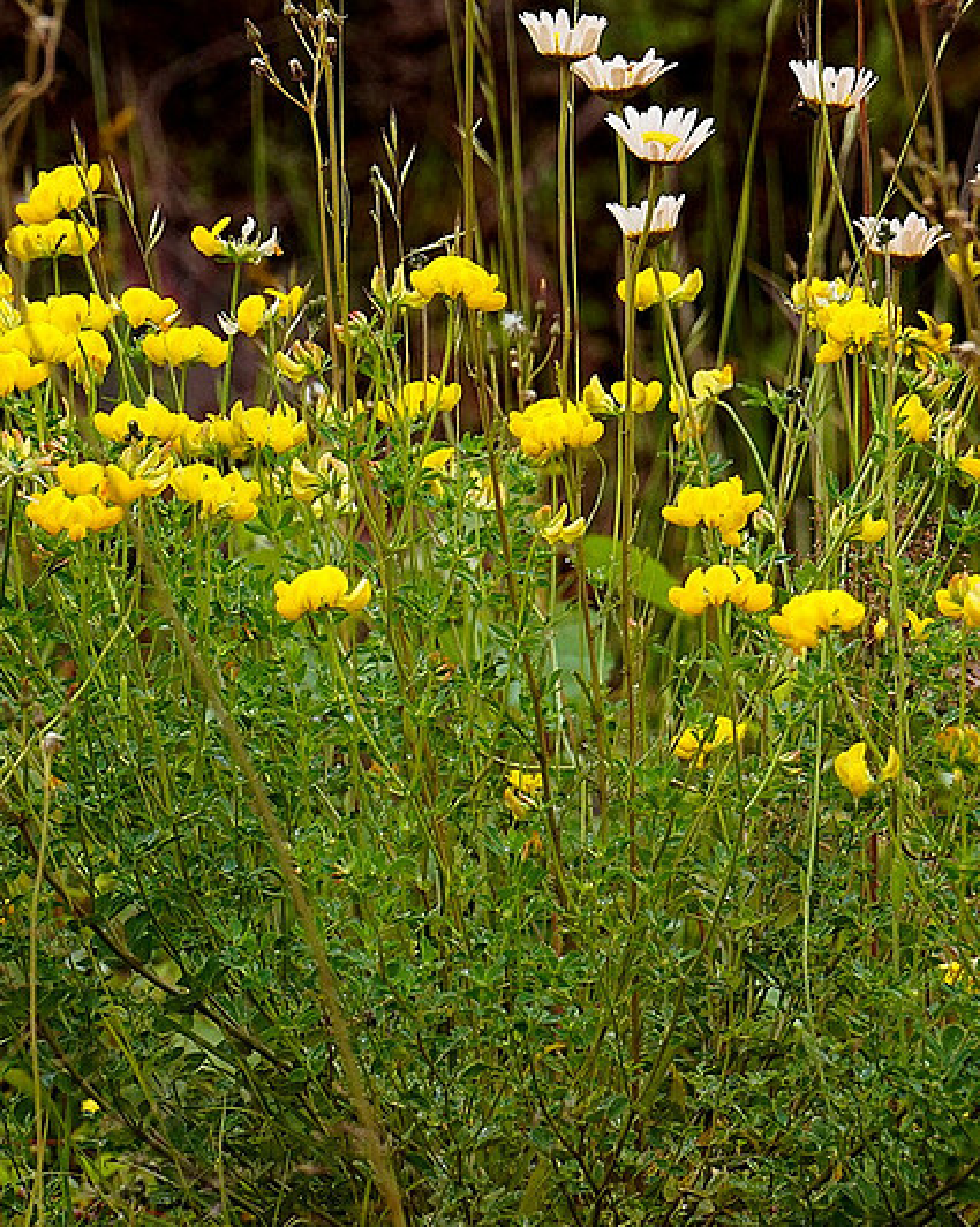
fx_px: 16147
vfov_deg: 4.4
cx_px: 517
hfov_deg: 3.5
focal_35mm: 445
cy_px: 614
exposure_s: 1/500
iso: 800
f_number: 10
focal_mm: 210
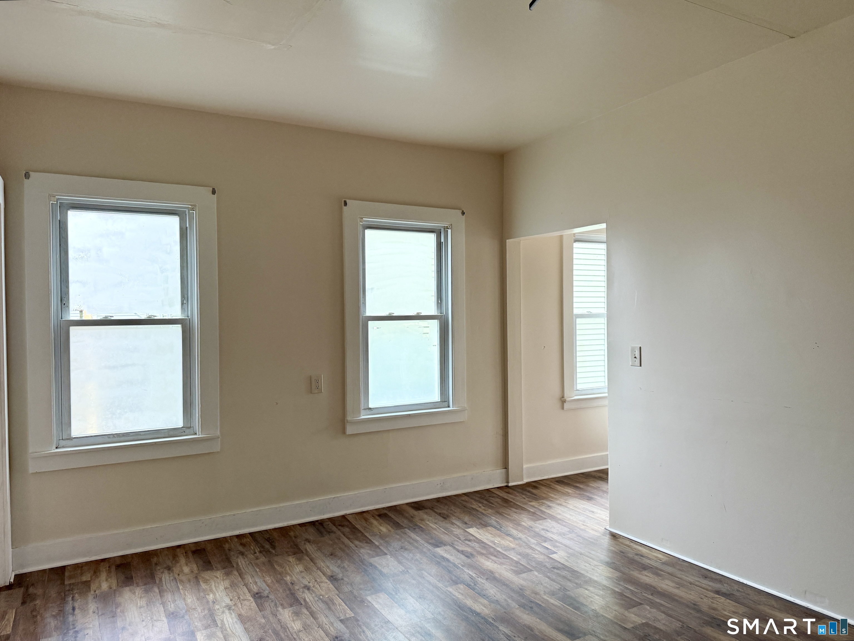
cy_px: 320
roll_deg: -1.4
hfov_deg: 71.6
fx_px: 592
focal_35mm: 24
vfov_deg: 56.8
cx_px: 427
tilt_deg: -0.6
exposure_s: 1/60
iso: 200
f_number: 1.78
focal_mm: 6.76
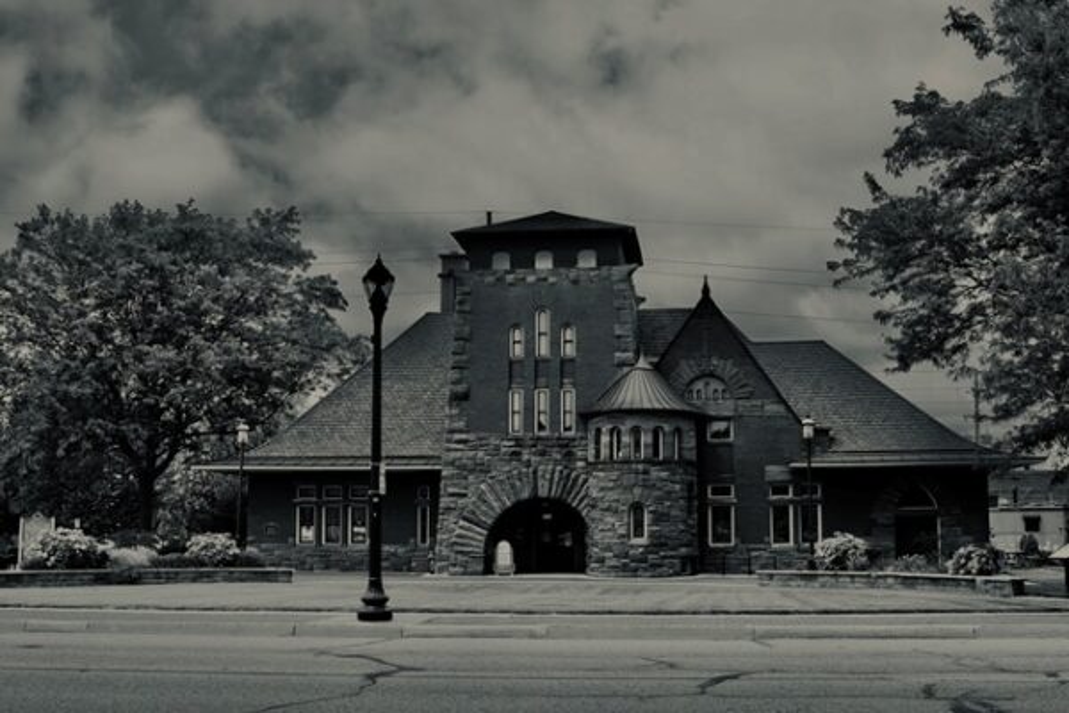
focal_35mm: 42
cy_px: 356
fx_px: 1247
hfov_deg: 46.4
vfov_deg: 31.9
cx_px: 534
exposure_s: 1/160
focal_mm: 28
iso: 100
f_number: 10
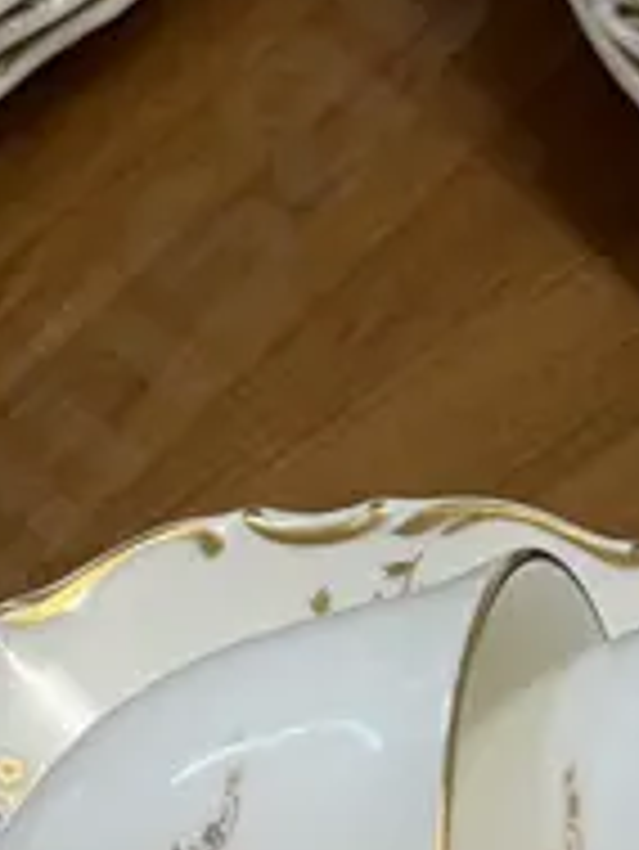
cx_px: 171
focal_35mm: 130
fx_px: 3196
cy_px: 292
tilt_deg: -52.6
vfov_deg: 15.1
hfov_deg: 11.4
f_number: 1.78
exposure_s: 1/100
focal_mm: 6.86
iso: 80
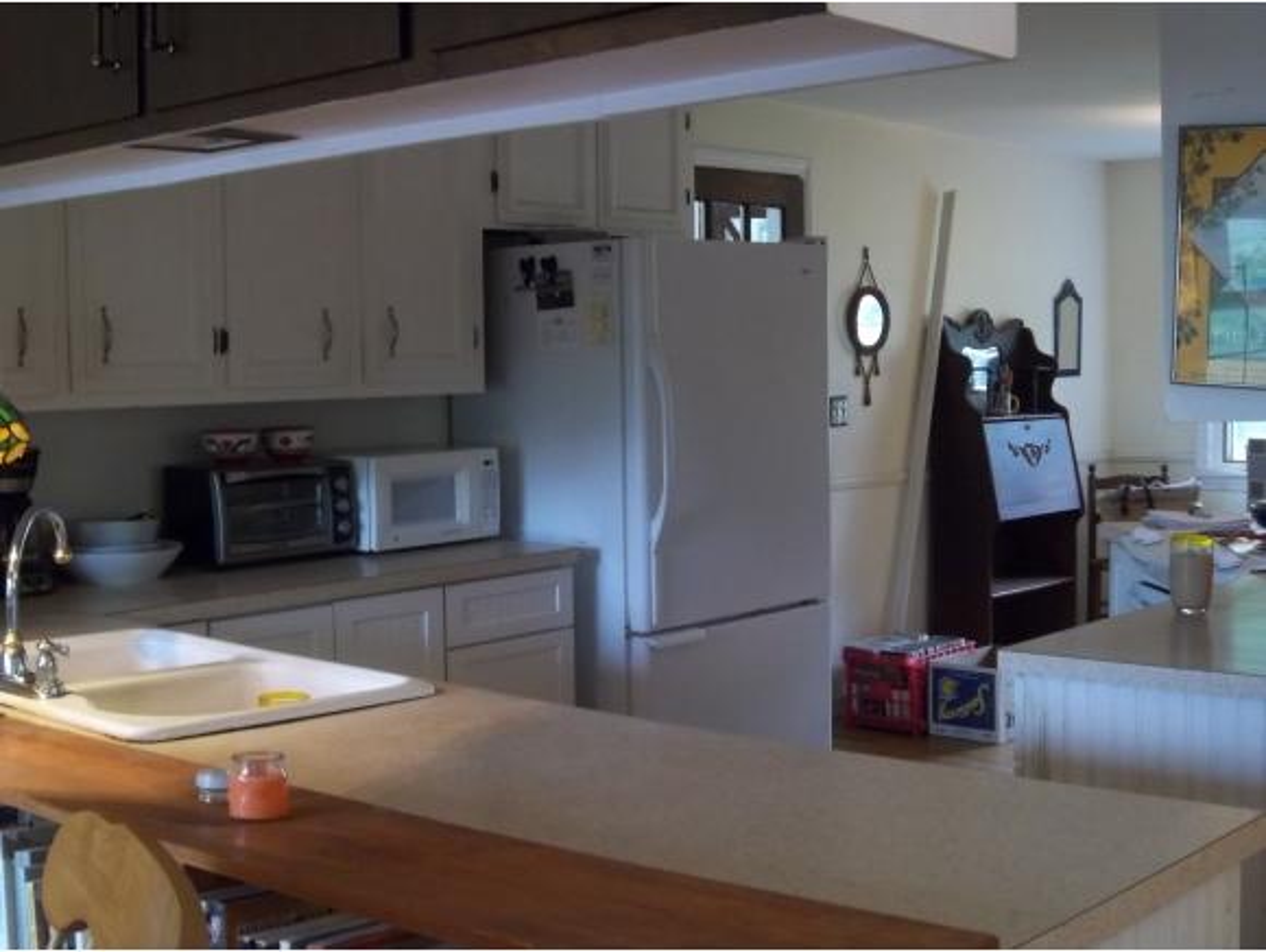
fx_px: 1720
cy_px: 476
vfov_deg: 30.9
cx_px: 633
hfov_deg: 40.4
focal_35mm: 47
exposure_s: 1/10
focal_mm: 8.3
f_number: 4.58
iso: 320
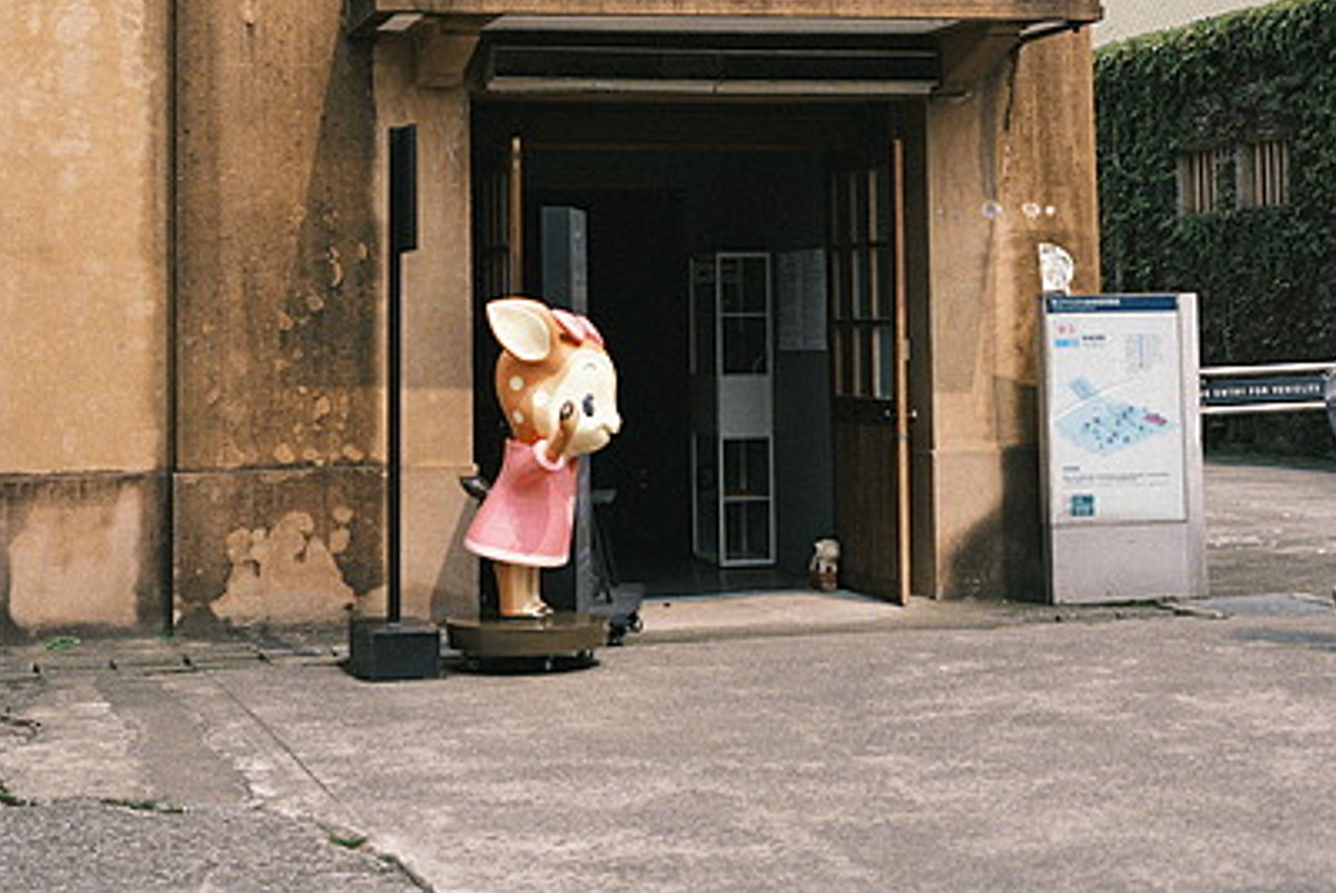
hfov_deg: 29.6
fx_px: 2525
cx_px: 670
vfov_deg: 19.7
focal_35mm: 68
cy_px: 107
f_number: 2.2
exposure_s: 1/1000
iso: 50
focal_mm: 35
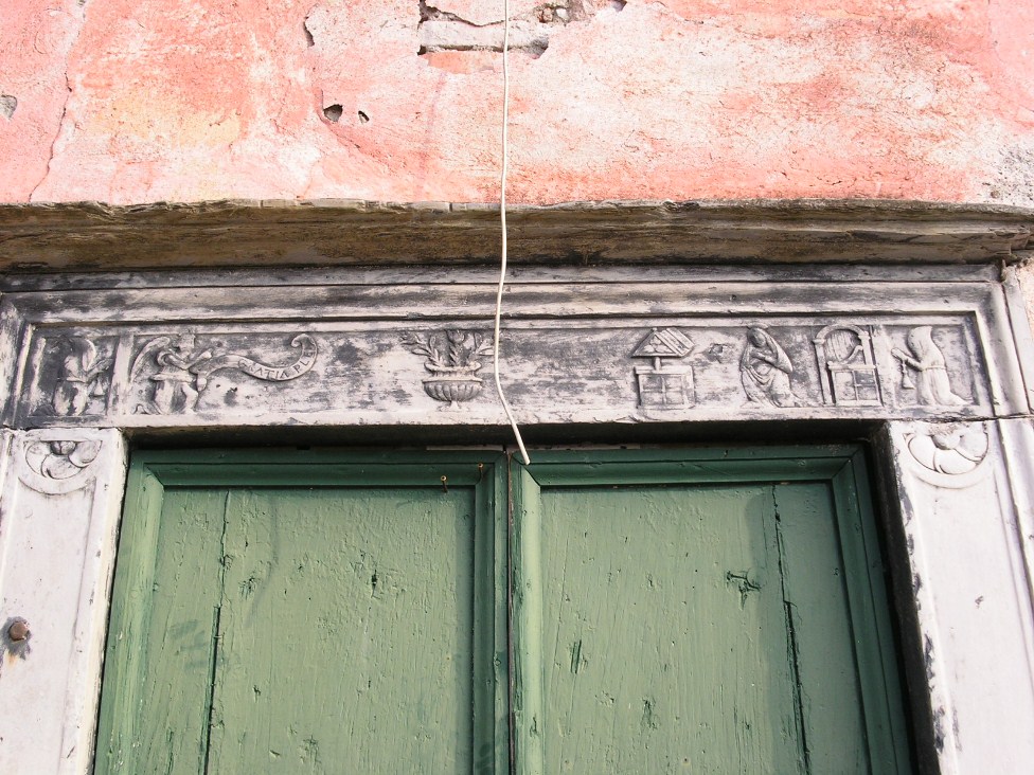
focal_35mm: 38
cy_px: 388
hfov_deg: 49.0
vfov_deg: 37.7
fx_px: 1135
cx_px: 517
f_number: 5.6
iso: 100
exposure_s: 1/180
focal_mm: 7.8
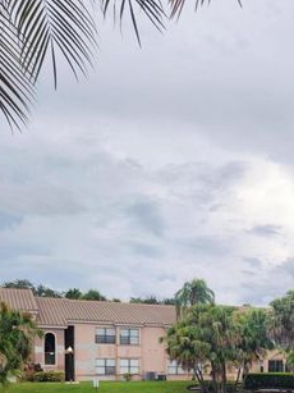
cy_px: 367
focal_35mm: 50
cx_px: 286
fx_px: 567
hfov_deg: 27.6
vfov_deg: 35.5
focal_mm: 5.4
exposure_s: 1/447
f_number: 1.8
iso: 20
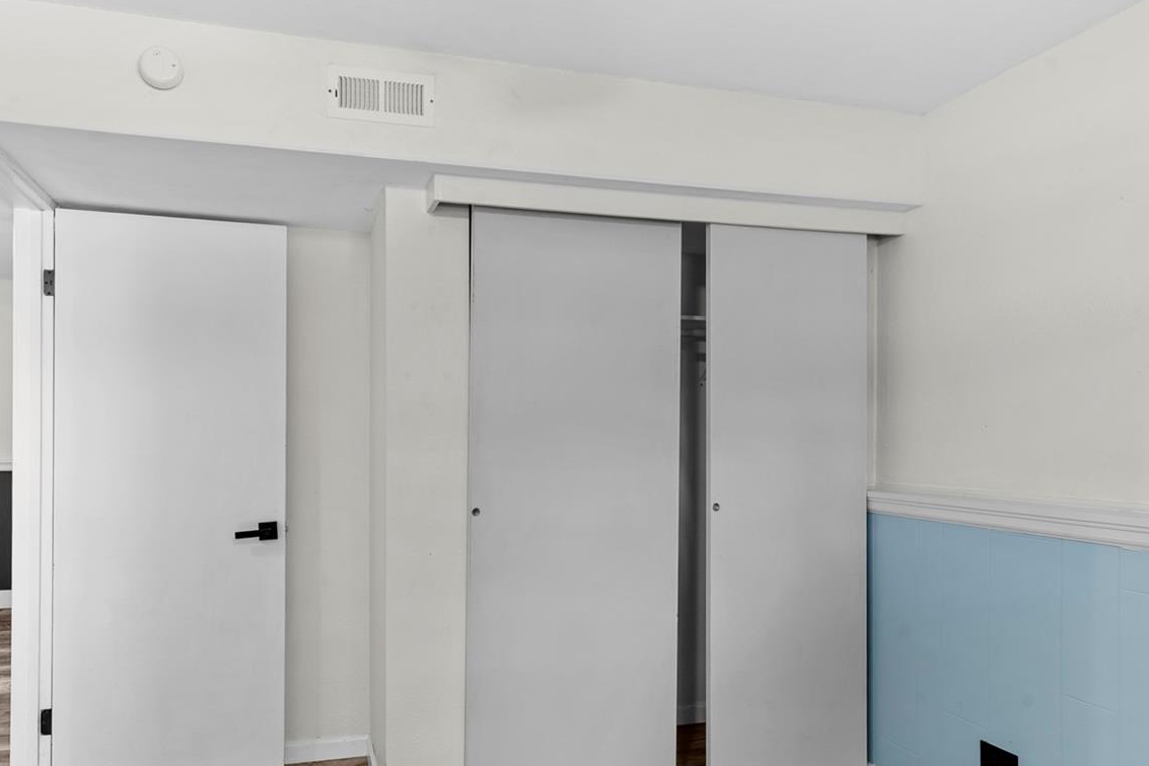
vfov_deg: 52.8
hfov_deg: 73.5
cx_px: 509
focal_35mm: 24
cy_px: 464
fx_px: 766
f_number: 9
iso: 400
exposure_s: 1
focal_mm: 17
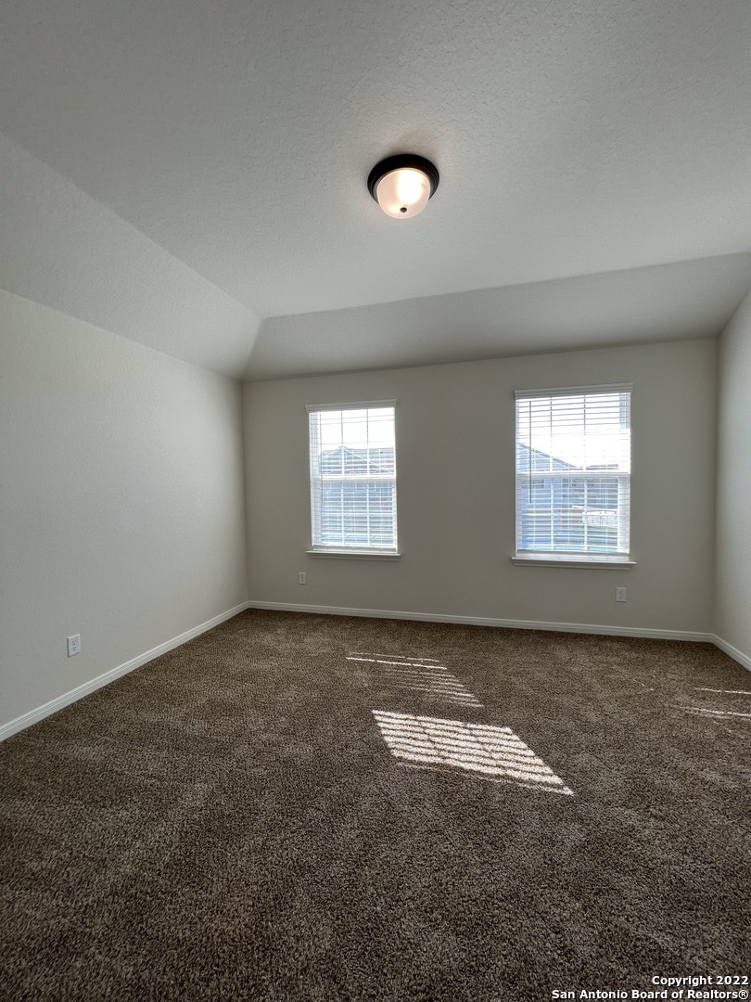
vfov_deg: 106.2
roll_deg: +0.8
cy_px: 501
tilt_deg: -2.8
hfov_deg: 89.9
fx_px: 376
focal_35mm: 13
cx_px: 376
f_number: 1.8
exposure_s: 1/120
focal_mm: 1.57
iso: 32
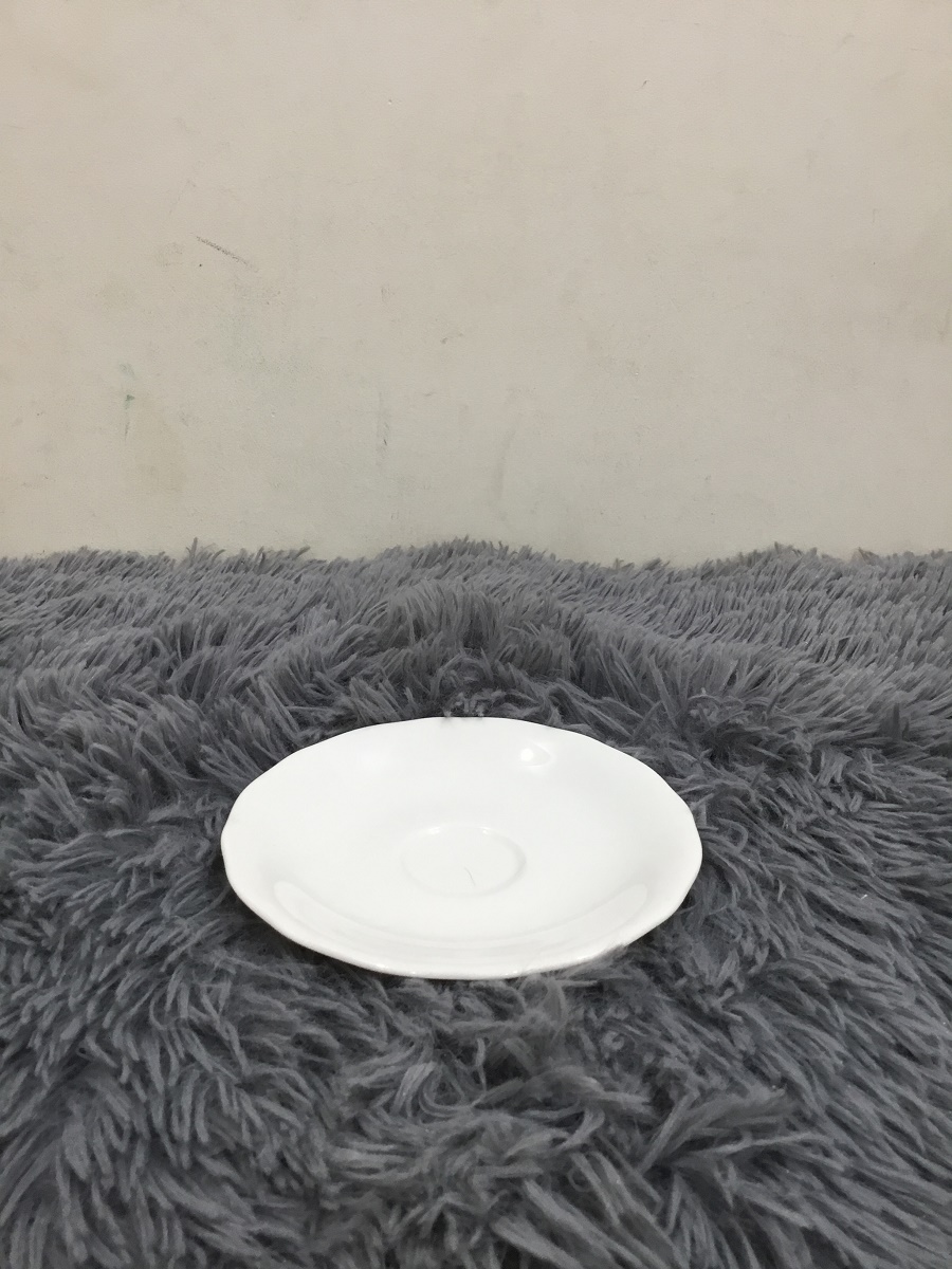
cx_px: 476
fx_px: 1137
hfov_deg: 45.4
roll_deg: +0.6
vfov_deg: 58.4
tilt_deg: -21.3
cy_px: 634
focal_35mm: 31
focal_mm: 3.3
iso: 80
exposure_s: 1/33
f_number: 2.4
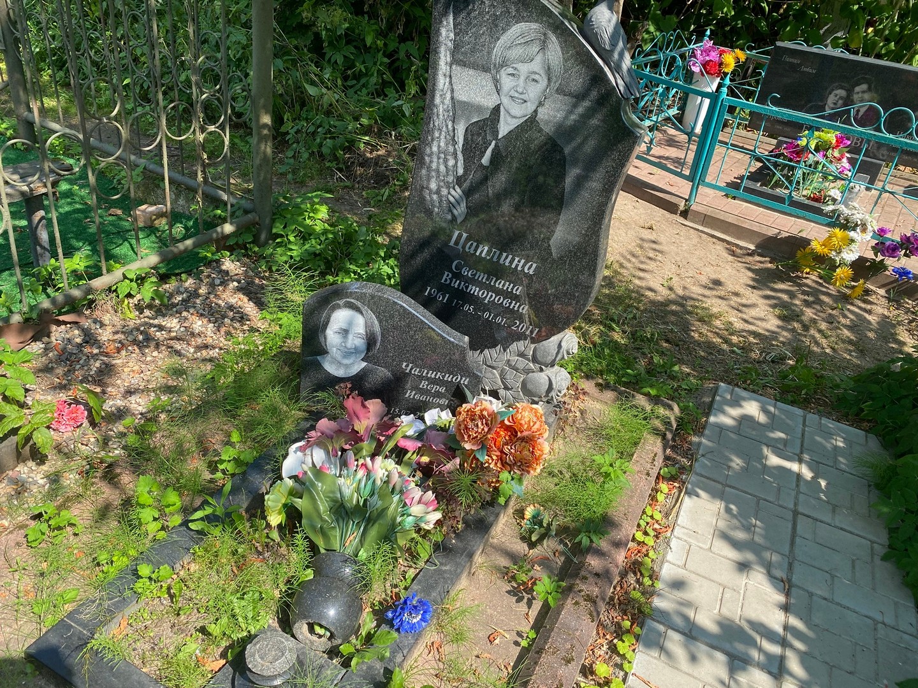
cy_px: 344
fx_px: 690
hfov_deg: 67.3
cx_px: 459
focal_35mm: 26
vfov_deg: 53.1
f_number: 1.8
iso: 32
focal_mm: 4.25
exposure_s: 1/998
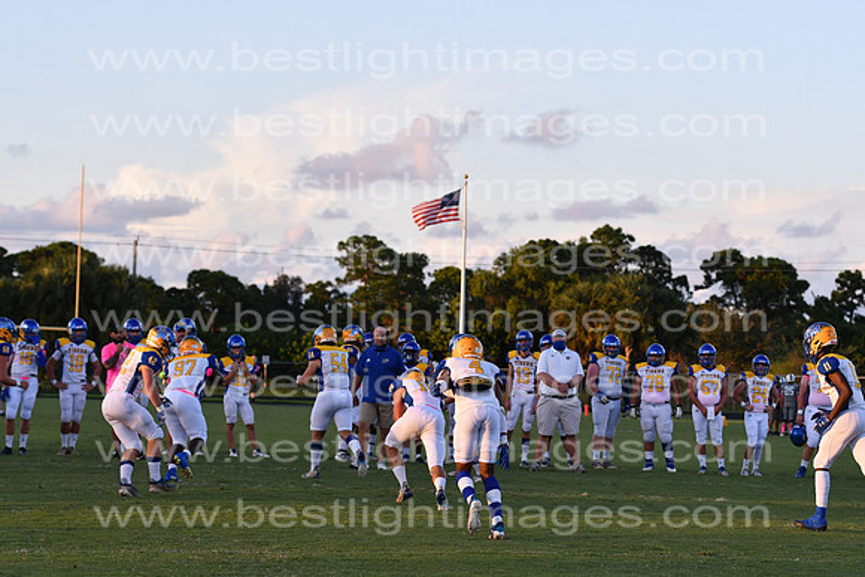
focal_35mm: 105
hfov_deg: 19.5
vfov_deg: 13.0
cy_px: 288
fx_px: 2523
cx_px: 432
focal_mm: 70
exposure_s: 1/2000
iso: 640
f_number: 4
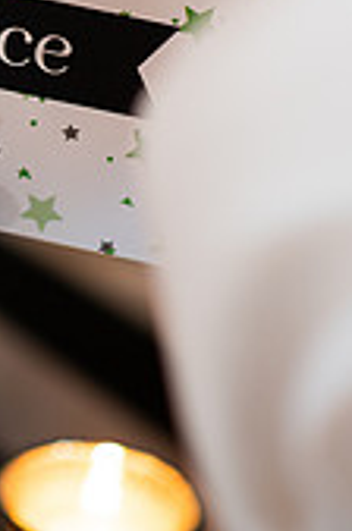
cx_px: -63
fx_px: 3343
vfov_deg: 9.0
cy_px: -141
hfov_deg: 6.0
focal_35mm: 227
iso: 640
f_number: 2
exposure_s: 1/100
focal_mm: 85
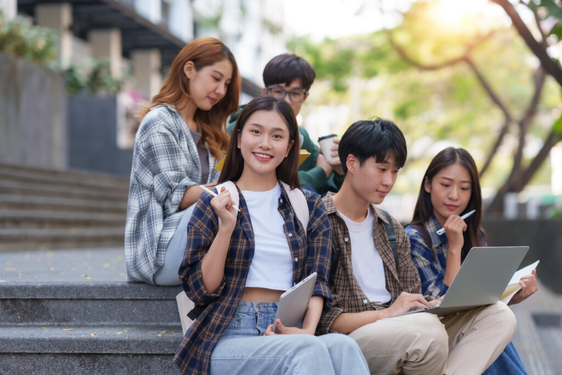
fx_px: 1327
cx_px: 281
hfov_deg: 23.9
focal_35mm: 85
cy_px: 188
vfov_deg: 16.1
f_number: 2.2
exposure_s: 1/400
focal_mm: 85
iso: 320
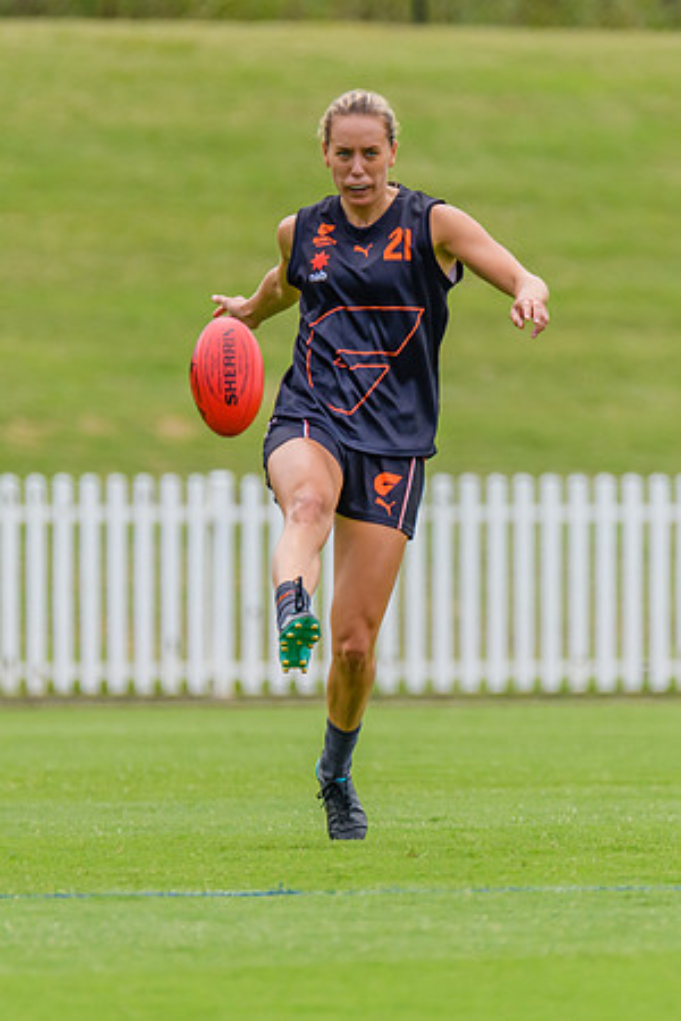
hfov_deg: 1.3
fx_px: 29158
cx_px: 366
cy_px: 438
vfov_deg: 2.0
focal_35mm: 1028
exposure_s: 1/1600
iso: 800
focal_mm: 550
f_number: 6.3
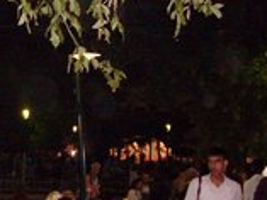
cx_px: -32
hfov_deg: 19.3
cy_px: 127
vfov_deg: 15.2
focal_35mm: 97
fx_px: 749
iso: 240
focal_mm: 6.3
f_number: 2.8
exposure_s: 1/45
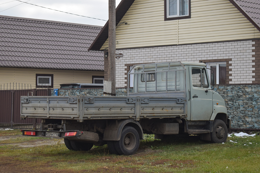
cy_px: 86
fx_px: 596
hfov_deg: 24.6
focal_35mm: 82
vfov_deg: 16.6
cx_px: 130
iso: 400
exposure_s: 1/800
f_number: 7.1
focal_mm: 55
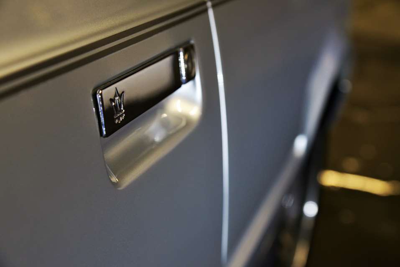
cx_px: 200
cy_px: 134
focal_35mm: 58
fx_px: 645
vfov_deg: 23.4
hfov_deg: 34.5
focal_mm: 58
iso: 800
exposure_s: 1/50
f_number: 5
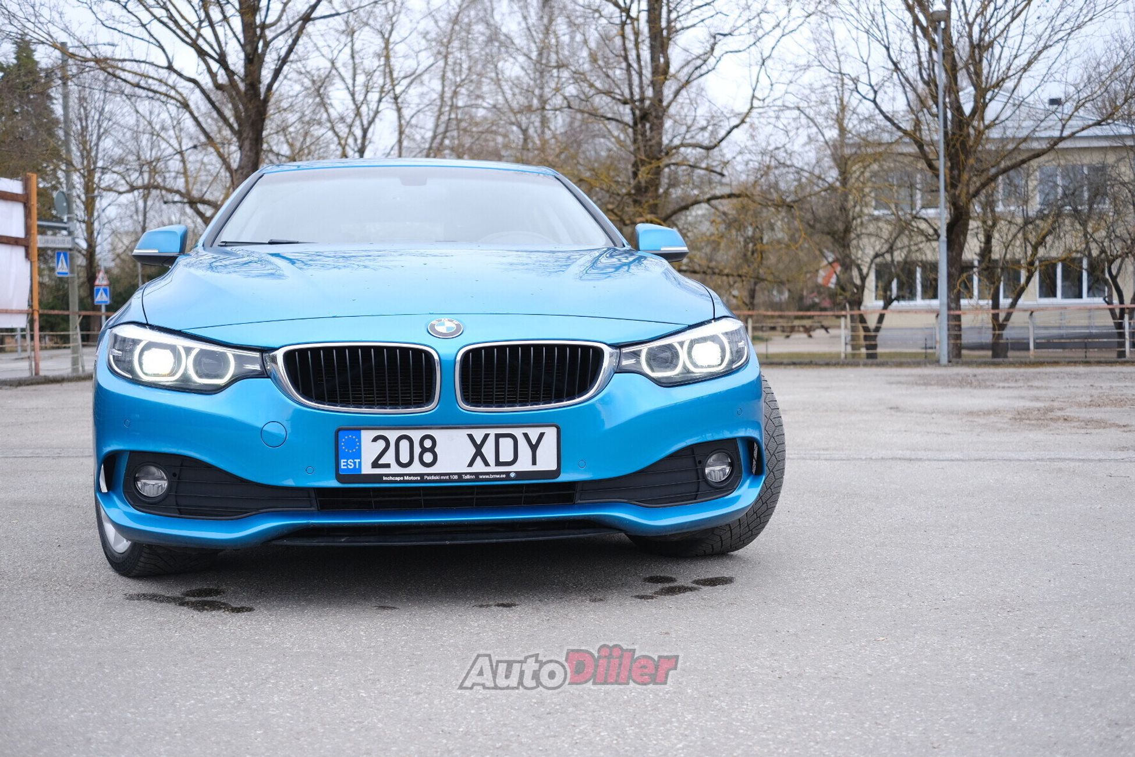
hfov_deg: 47.4
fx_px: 1293
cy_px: 378
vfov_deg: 32.6
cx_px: 568
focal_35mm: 41
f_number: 2.8
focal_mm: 27
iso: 320
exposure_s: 1/640
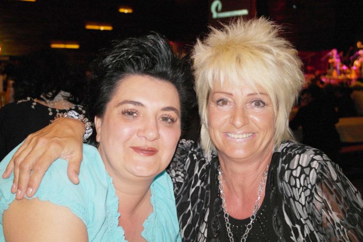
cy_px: 121
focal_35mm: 49
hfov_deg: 40.3
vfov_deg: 27.5
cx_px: 182
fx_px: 494
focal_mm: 32
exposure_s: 1/60
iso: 1600
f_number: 4.5
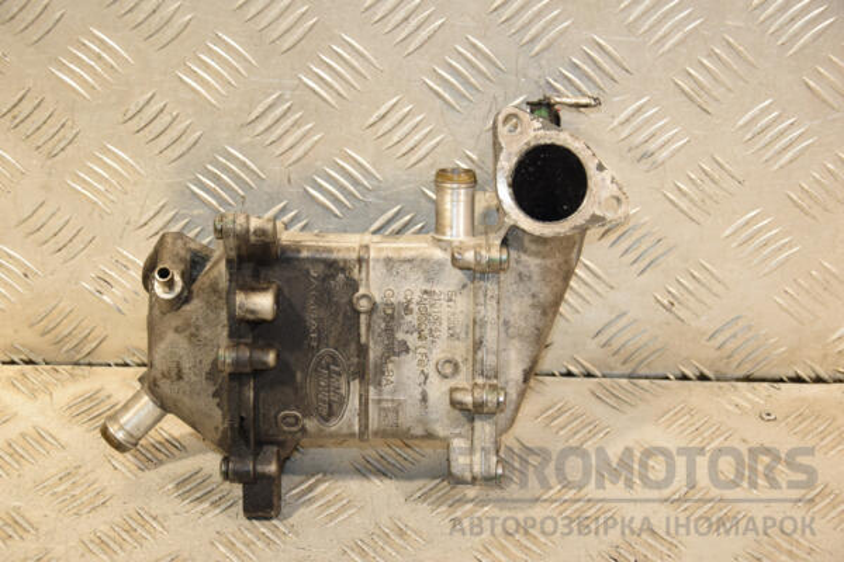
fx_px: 1758
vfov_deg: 18.2
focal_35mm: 75
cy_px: 281
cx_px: 422
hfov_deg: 27.0
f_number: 5
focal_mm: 50
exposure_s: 1/200
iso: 800
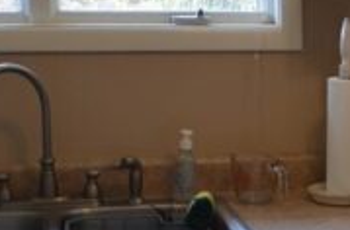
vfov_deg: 11.2
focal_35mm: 121
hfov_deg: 16.3
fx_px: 1172
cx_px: 426
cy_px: 129
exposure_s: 1/100
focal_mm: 18
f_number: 5
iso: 400
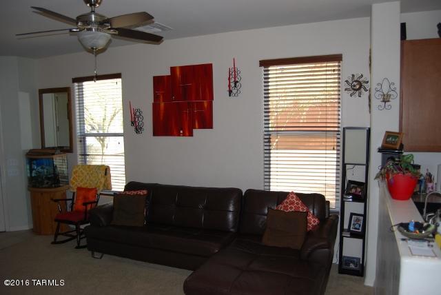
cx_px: 220
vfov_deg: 48.0
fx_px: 331
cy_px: 148
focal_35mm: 27
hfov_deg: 67.3
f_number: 3.5
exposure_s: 1/100
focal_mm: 18
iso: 200
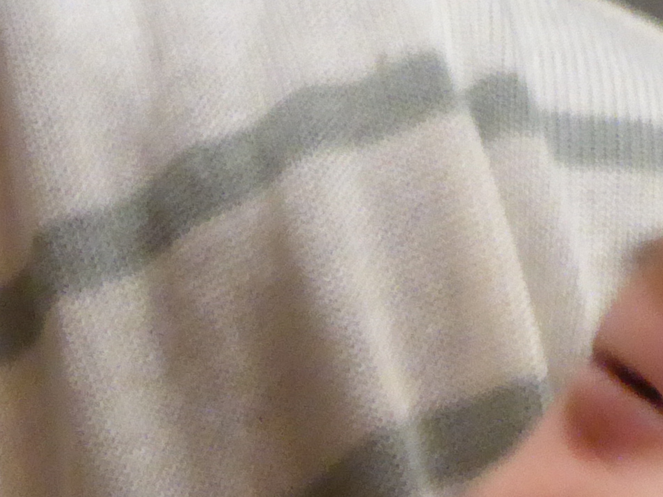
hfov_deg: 3.3
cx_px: 615
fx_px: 11377
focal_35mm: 594
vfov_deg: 2.5
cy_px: 453
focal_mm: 20.6
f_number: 5.1
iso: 640
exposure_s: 1/5
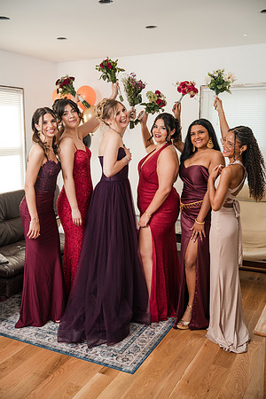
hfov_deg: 37.9
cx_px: 133
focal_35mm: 35
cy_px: 200
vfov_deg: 54.4
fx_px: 388
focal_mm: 35
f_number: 4
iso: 1250
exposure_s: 1/250
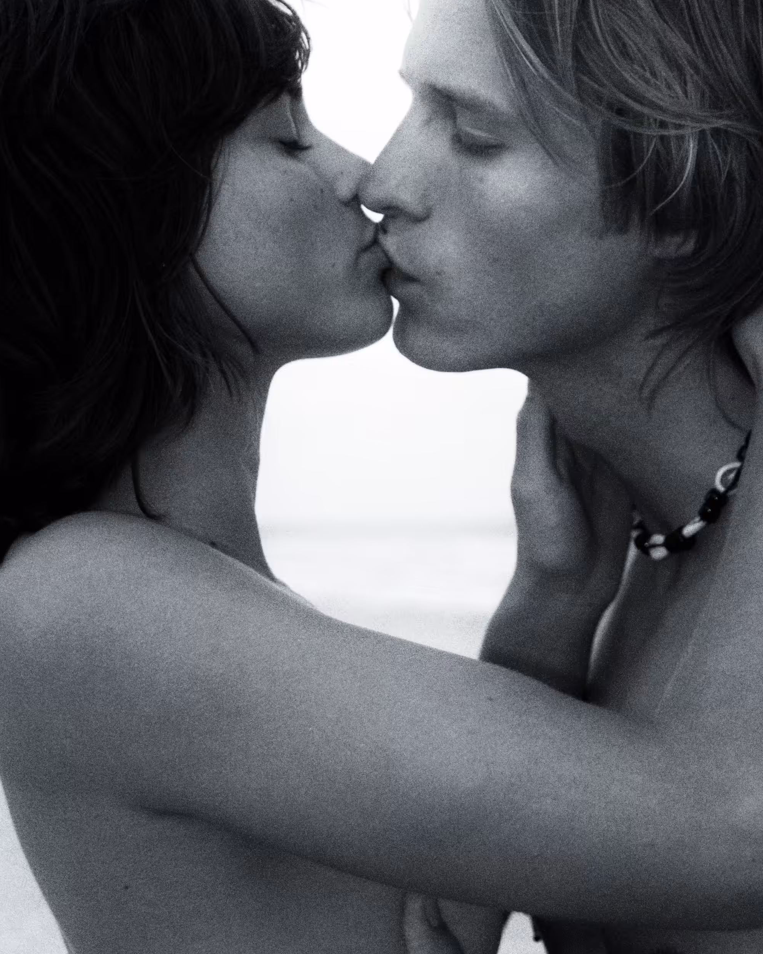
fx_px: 2399
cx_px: 381
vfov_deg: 22.5
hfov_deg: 18.1
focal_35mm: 85
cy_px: 402
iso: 200
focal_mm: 50
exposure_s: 1/125
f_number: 4.8
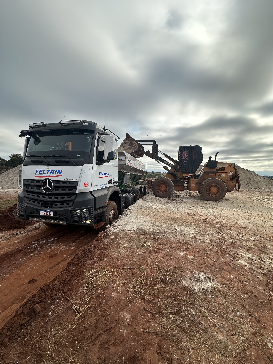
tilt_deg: -2.7
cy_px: 182
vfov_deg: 102.1
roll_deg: -1.3
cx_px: 136
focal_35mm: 14
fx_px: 147
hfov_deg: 85.7
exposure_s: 1/2564
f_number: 2.2
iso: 50
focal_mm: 2.22
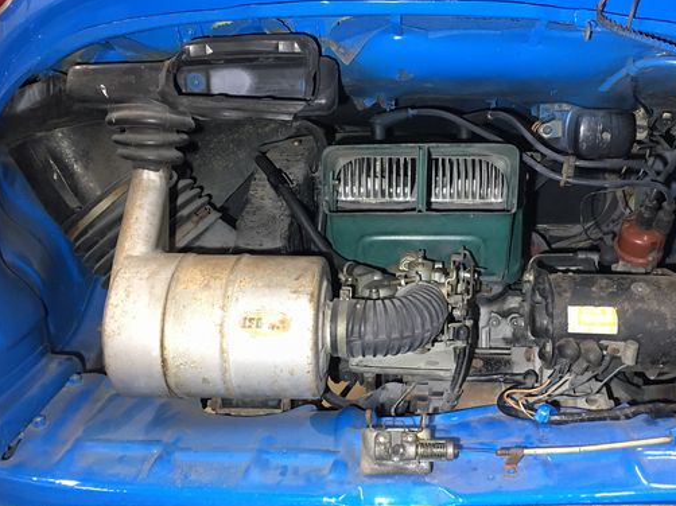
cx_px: 407
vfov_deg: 38.6
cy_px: 225
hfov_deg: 49.8
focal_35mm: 37
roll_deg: -0.3
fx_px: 722
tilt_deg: -12.7
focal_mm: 4.15
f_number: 2.2
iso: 64
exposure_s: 1/15
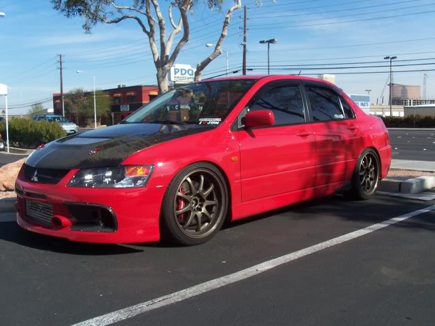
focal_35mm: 35
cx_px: 218
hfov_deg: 52.6
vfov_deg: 40.7
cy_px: 163
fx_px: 440
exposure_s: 1/750
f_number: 4
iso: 80
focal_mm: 6
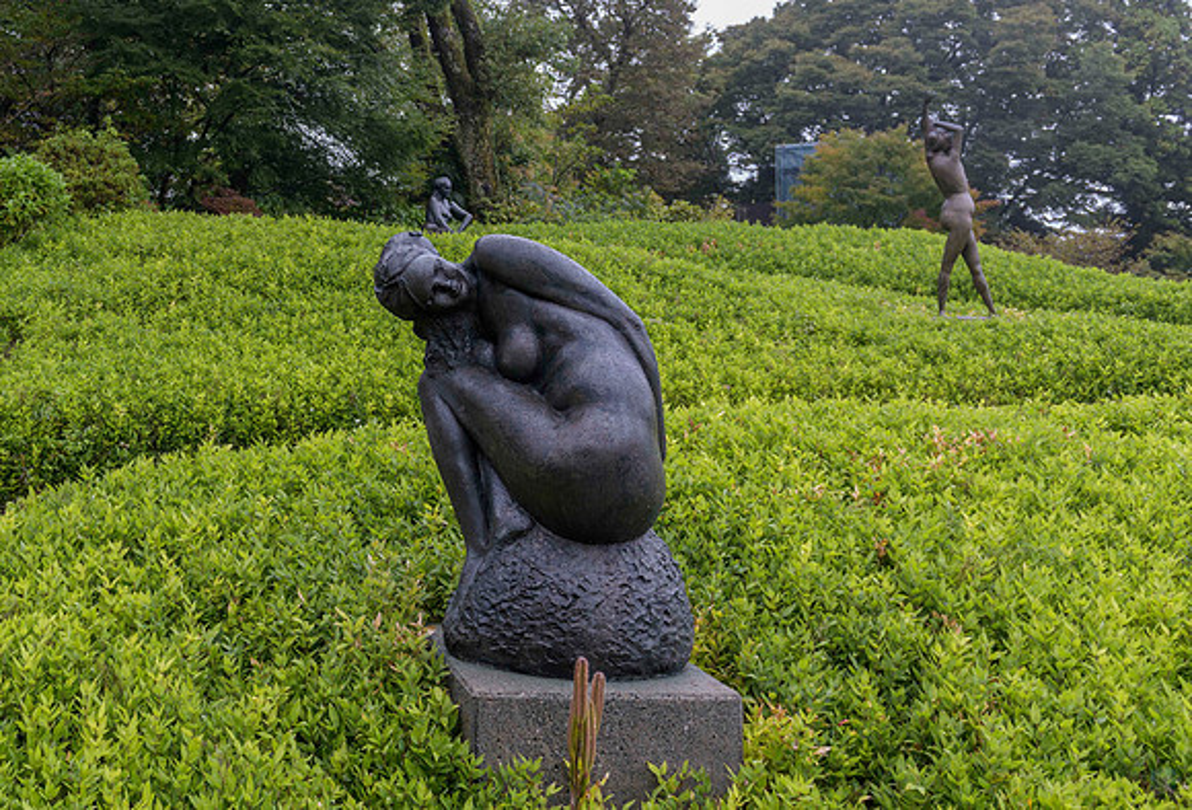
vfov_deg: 35.5
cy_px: 243
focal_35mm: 37
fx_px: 1244
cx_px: 298
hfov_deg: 49.2
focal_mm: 24
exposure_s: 1/50
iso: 100
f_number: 5.6
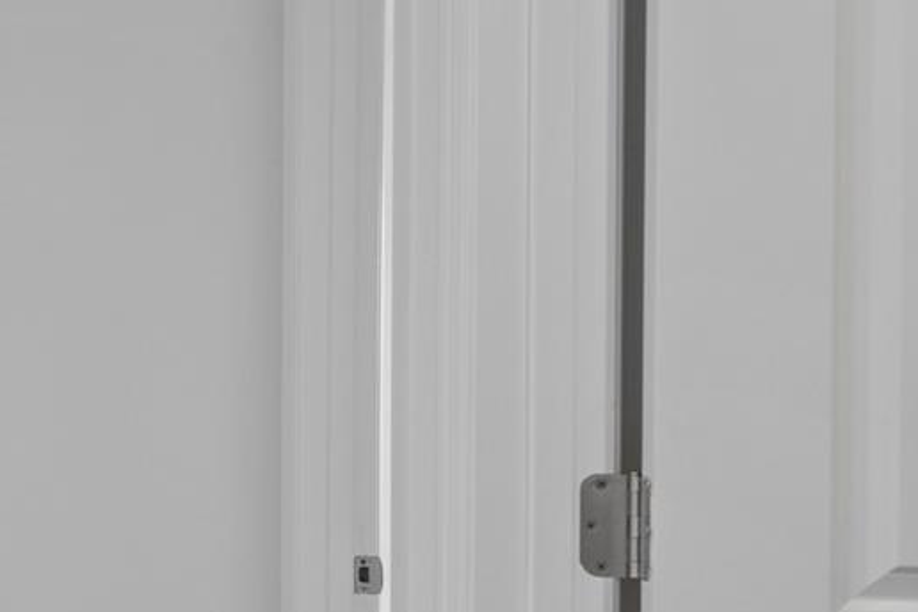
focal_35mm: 62
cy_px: 406
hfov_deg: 27.9
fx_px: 1581
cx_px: -217
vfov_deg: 21.8
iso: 320
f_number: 7.1
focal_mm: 20
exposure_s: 1/4
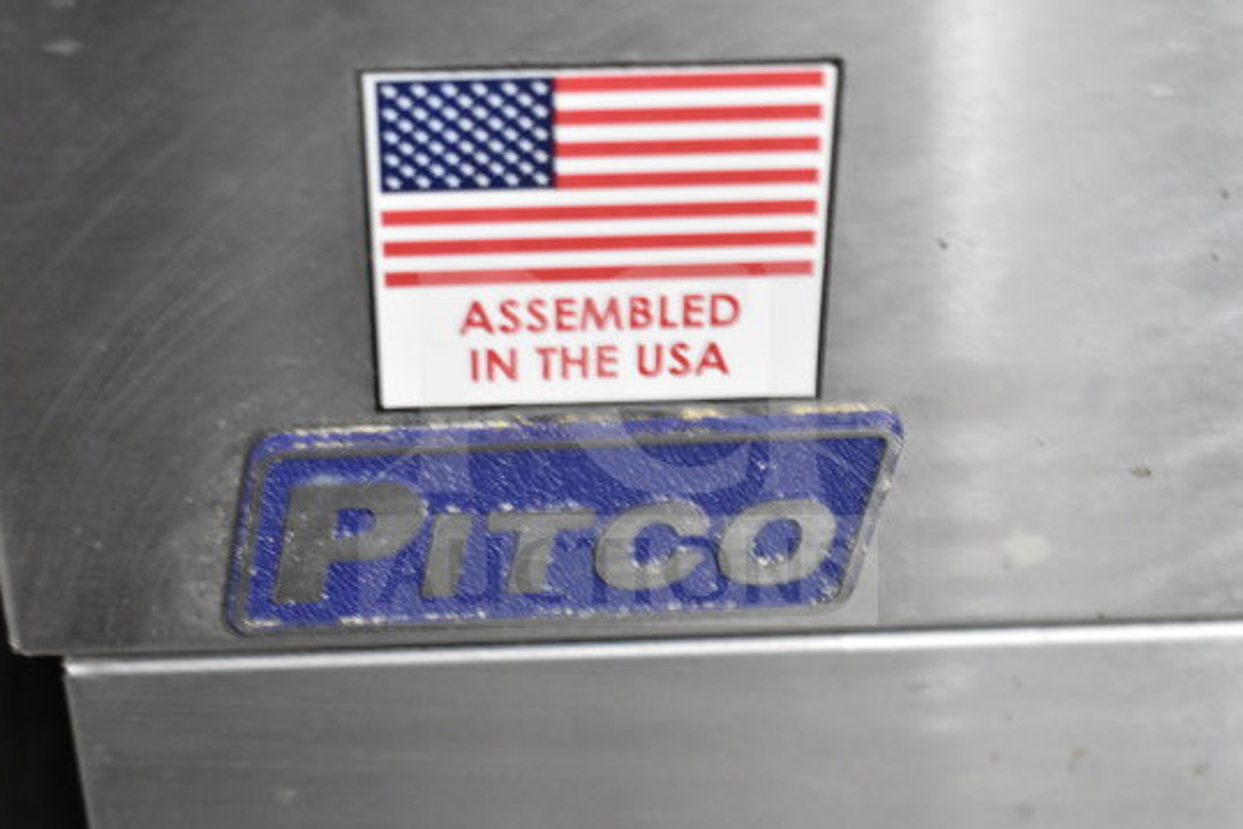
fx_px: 2348
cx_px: 617
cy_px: 442
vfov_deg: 20.0
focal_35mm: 68
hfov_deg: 29.6
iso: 4000
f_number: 5
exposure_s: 1/60
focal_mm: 40
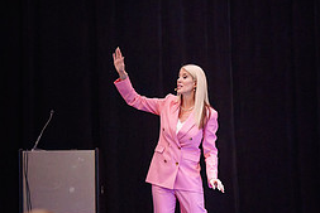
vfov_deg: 5.5
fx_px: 2206
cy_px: 230
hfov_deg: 8.3
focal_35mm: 248
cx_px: 0
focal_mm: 108
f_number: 2.8
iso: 2500
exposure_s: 1/200
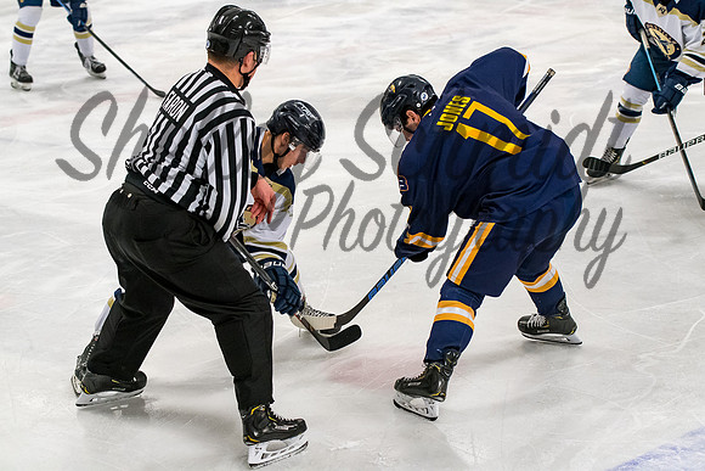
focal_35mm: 105
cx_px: 352
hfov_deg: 19.5
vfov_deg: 13.0
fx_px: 2057
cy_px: 236
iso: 2500
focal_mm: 70
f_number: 3.5
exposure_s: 1/800
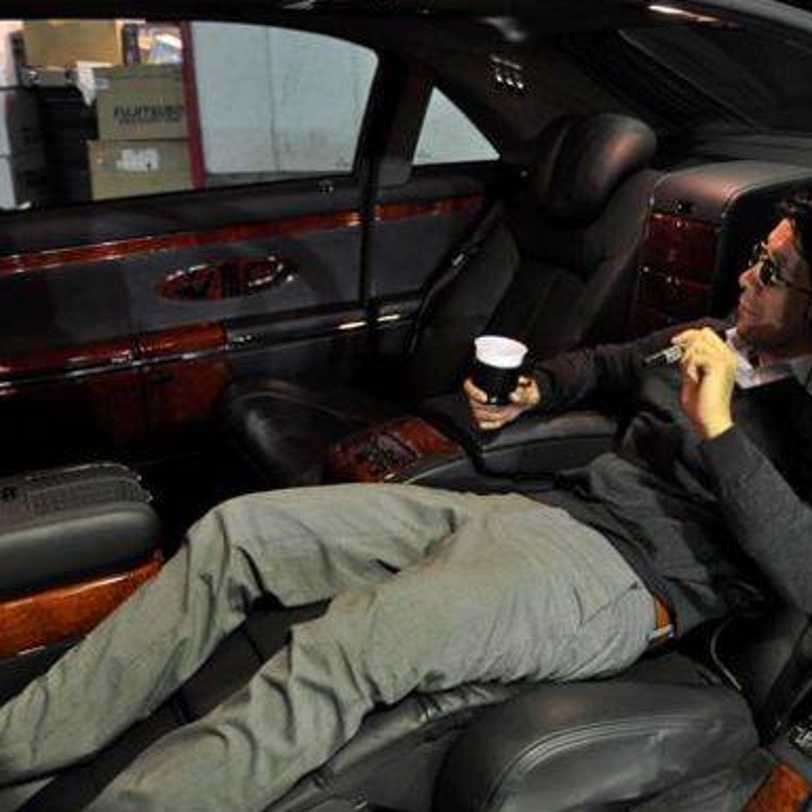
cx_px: 496
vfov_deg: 41.3
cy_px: 406
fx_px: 1079
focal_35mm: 41
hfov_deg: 41.0
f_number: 3.8
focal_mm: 21
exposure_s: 1/13
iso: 800
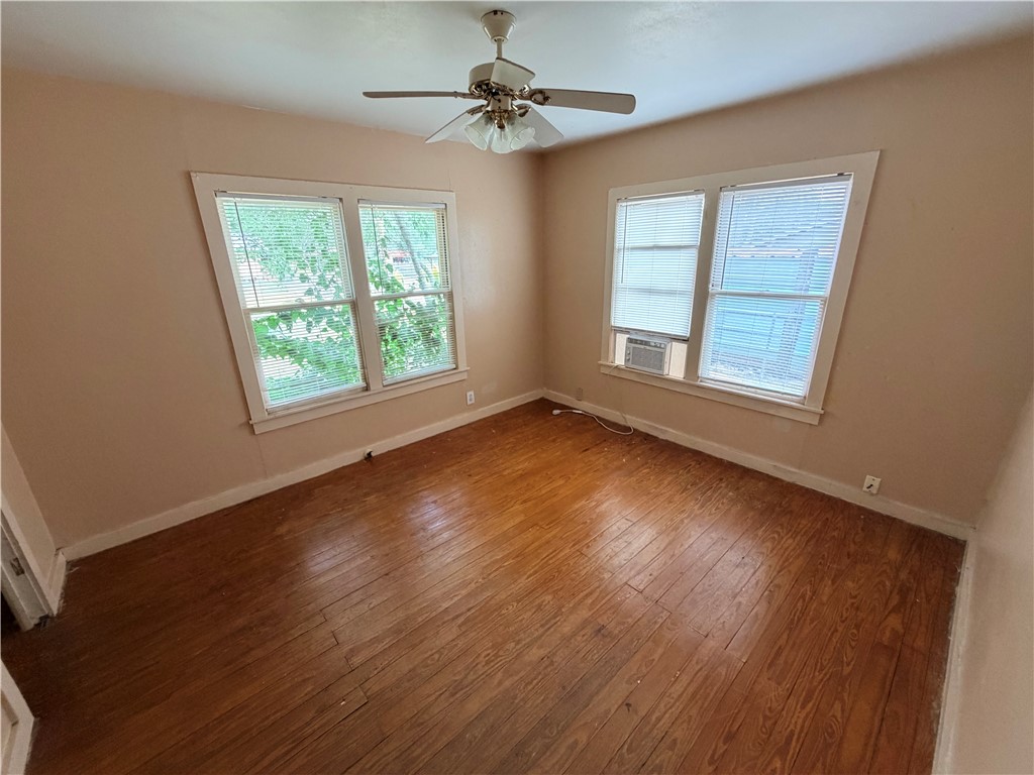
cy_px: 388
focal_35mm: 14
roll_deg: +1.8
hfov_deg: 102.1
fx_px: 418
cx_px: 517
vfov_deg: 85.7
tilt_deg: -18.1
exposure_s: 1/69
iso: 320
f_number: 2.2
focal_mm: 2.22
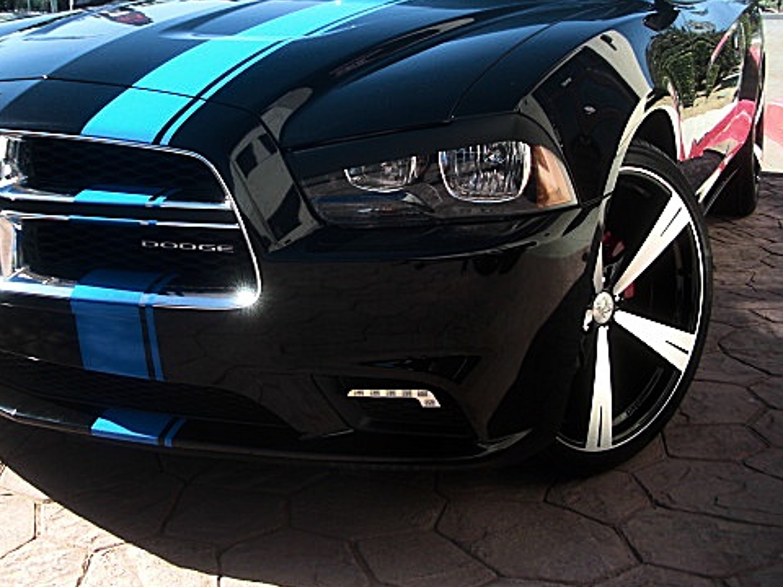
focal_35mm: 48
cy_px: 201
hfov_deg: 39.5
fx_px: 1086
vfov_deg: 30.1
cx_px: 315
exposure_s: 1/320
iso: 50
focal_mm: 6.3
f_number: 2.8
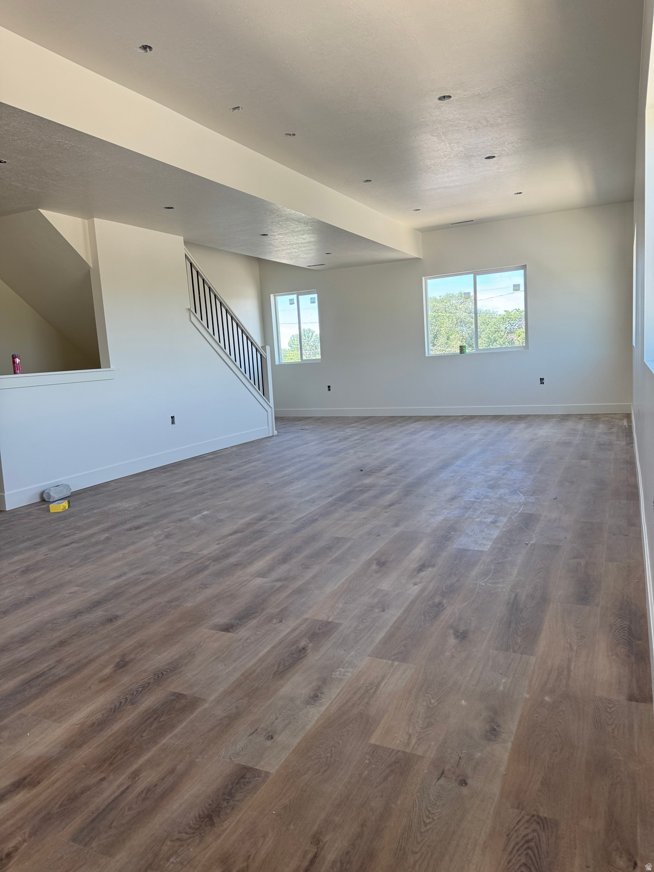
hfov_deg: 56.8
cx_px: 327
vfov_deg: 71.6
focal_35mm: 24
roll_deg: +3.1
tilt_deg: -8.0
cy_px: 436
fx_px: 605
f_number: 1.78
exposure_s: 1/172
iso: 100
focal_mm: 6.76
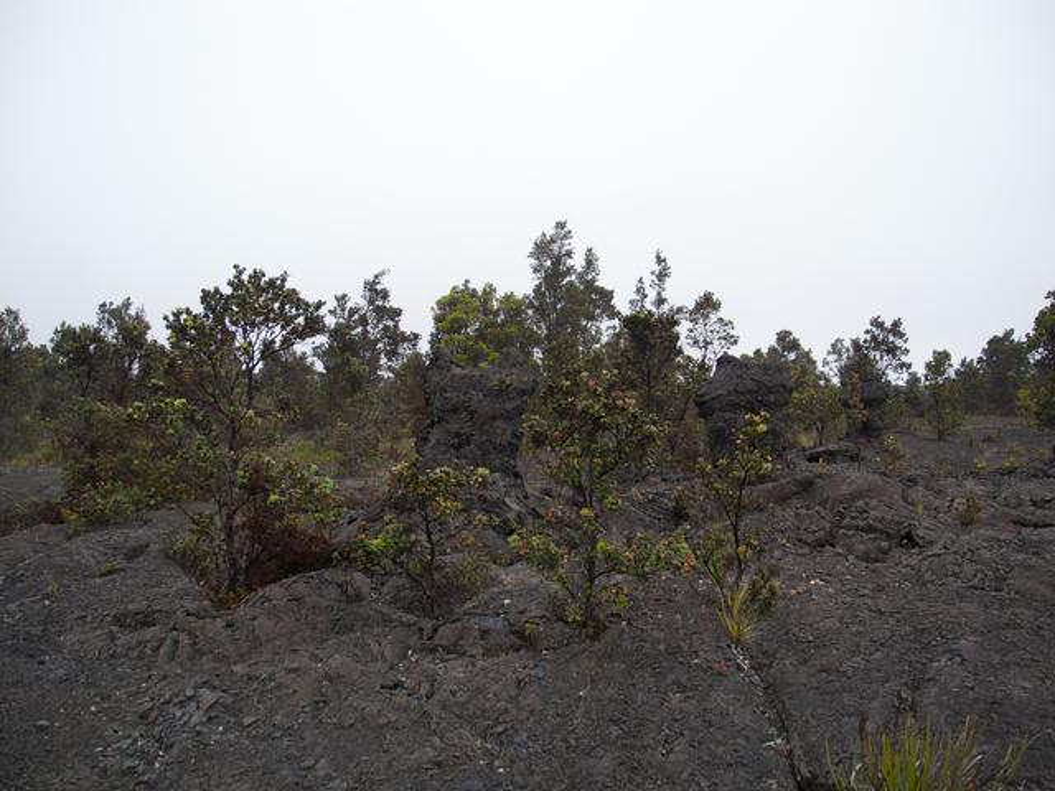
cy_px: 396
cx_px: 528
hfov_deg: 63.4
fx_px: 853
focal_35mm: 28
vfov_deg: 49.7
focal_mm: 6
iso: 100
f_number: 2.8
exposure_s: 1/486
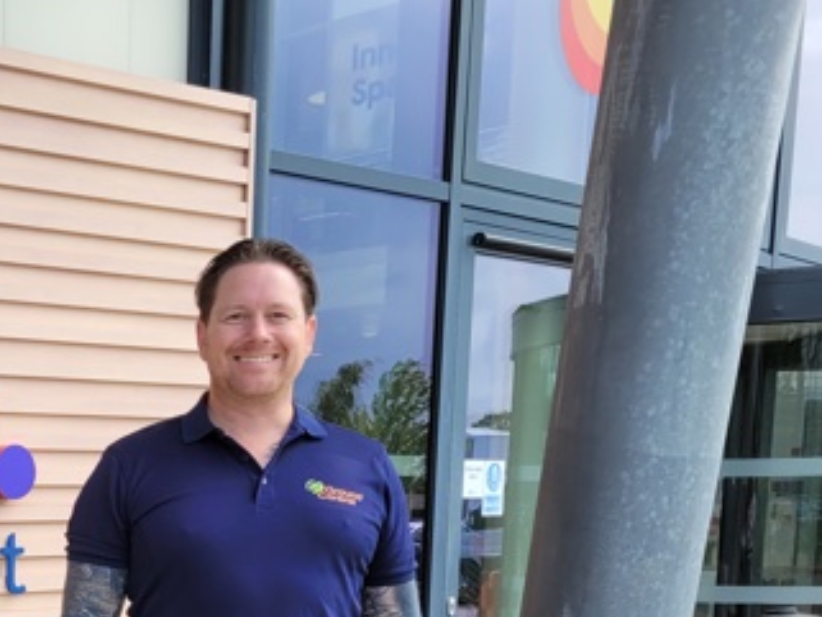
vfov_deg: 21.8
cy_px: 719
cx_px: -164
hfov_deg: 27.1
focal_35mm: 63
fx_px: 1497
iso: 40
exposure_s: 1/574
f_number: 1.8
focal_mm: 5.4
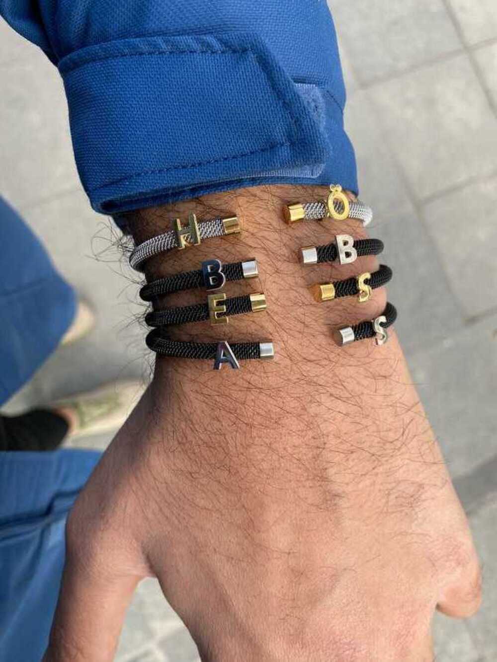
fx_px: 498
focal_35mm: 26
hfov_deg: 53.1
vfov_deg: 67.3
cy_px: 331
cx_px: 248
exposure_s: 1/122
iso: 50
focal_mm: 4.25
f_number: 1.8
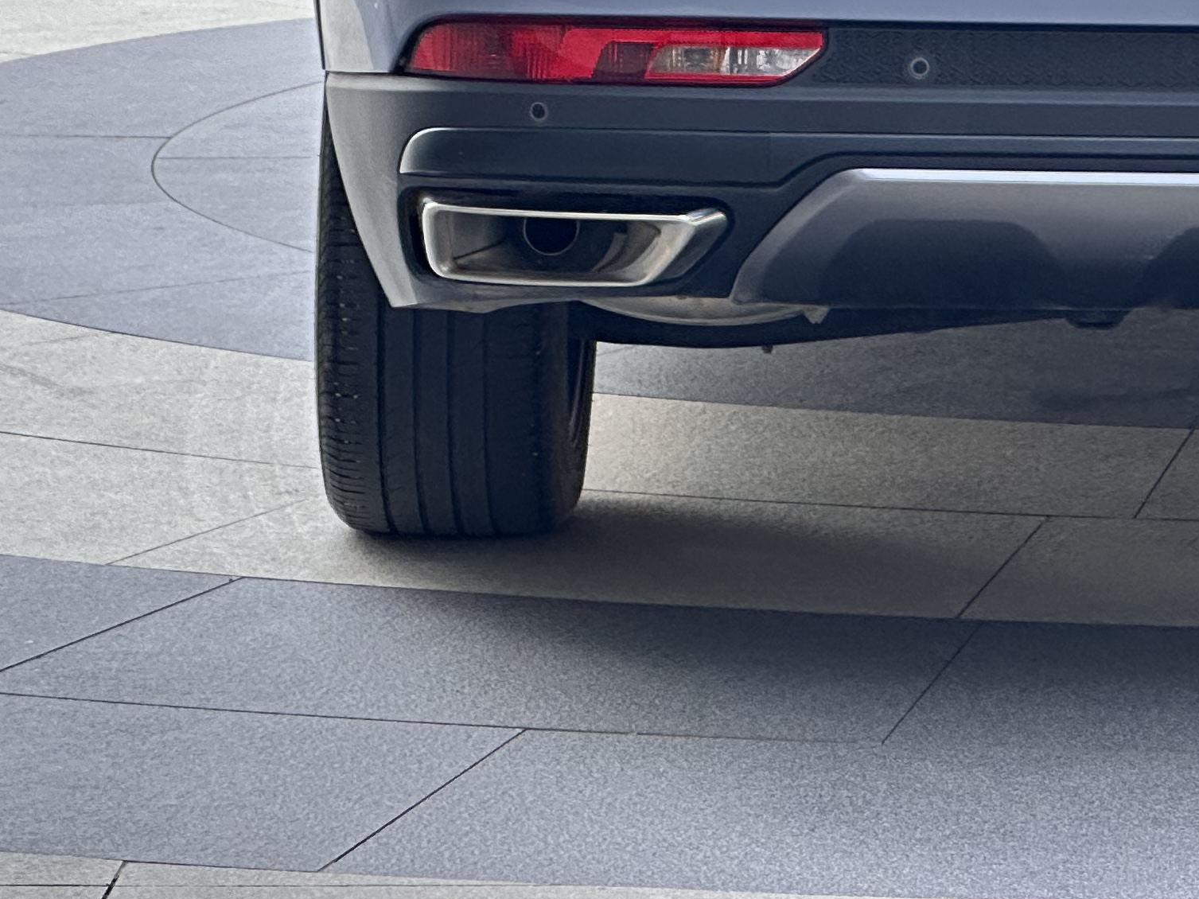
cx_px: 1324
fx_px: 7135
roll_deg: +0.0
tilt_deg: -3.1
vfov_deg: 7.1
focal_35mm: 206
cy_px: -294
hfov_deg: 9.5
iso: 50
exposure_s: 1/99
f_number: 2.8
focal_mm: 9
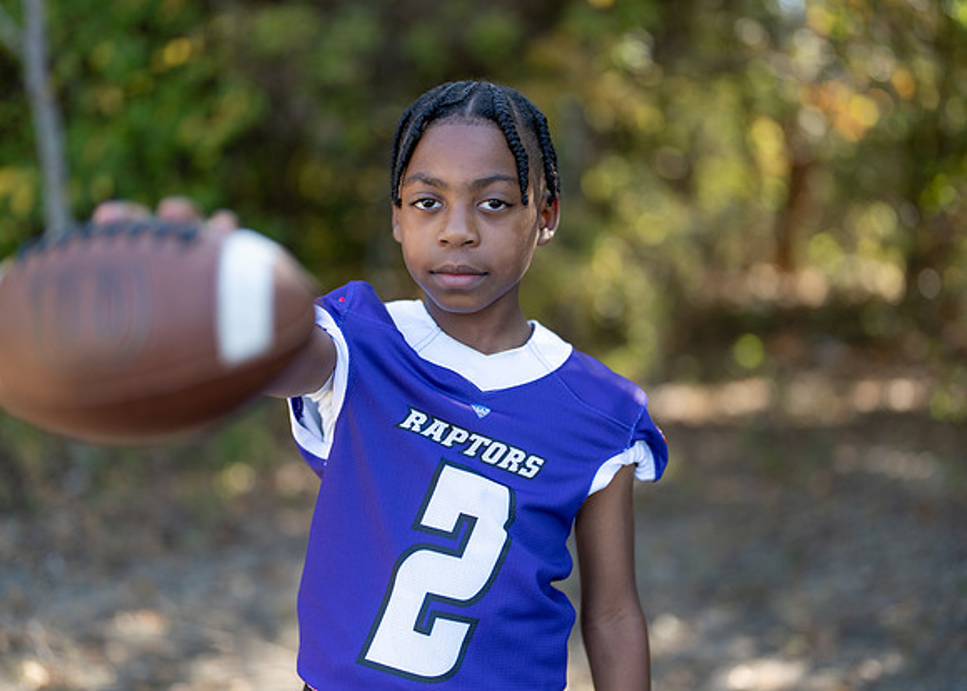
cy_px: 346
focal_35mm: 52
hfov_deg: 37.2
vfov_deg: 27.0
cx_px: 484
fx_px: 1439
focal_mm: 50
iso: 100
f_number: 1.2
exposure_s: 1/1600
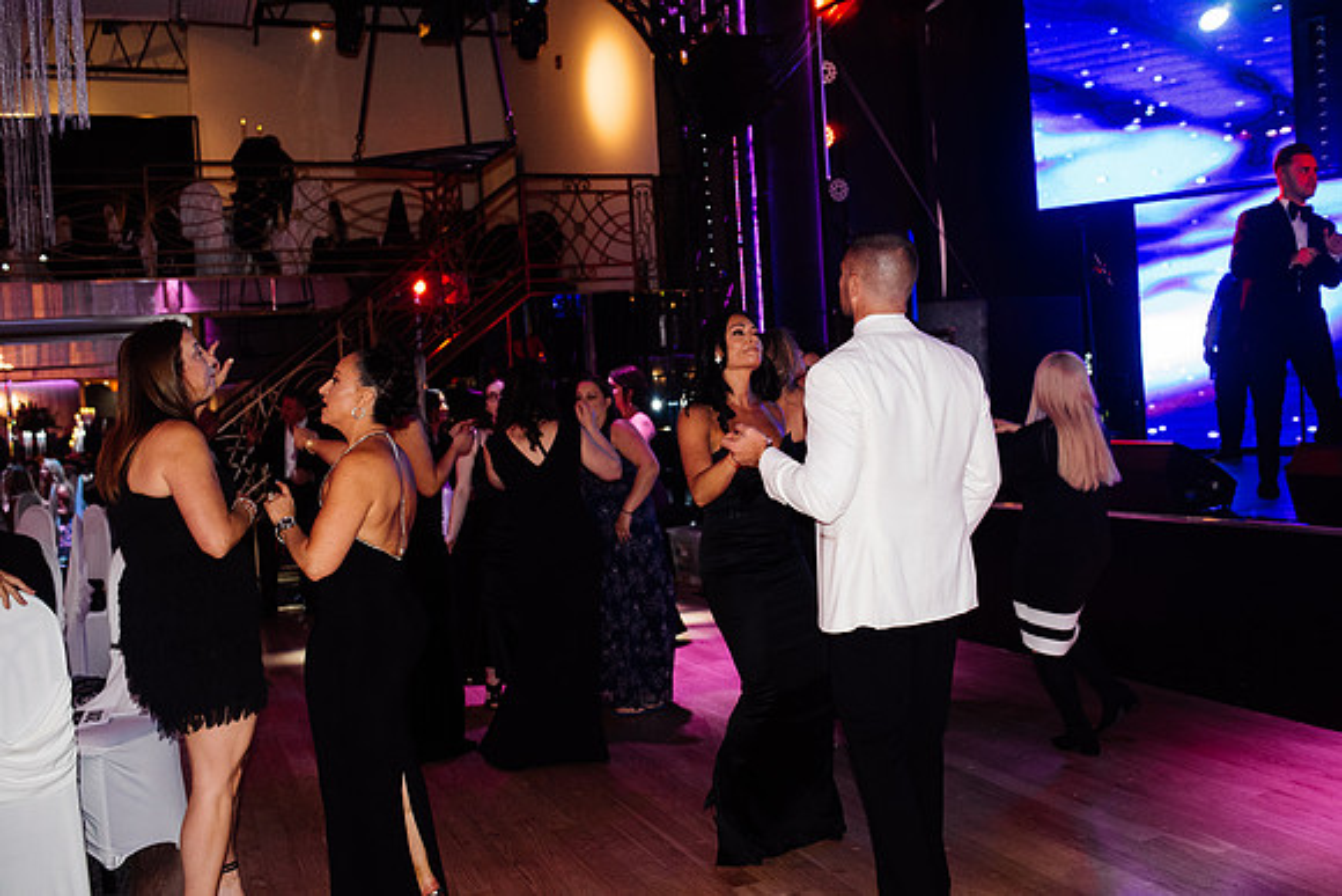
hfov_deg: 54.4
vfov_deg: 37.9
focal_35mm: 35
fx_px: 1305
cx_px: 671
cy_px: 448
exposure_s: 1/200
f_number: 3.2
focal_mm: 35
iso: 2000
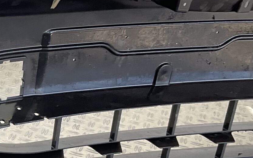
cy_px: 160
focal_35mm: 94
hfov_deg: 20.5
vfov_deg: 13.7
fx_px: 648
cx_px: -62
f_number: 1.8
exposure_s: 1/100
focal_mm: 3
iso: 32
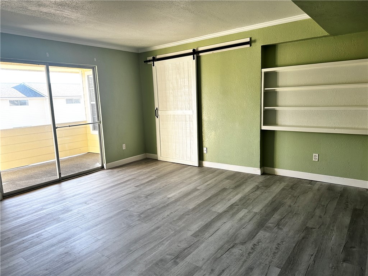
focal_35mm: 24
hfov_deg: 71.6
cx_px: 184
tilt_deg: -8.4
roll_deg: +2.2
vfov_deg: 56.8
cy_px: 138
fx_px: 255
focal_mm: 6.86
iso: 80
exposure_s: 1/165
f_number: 1.78
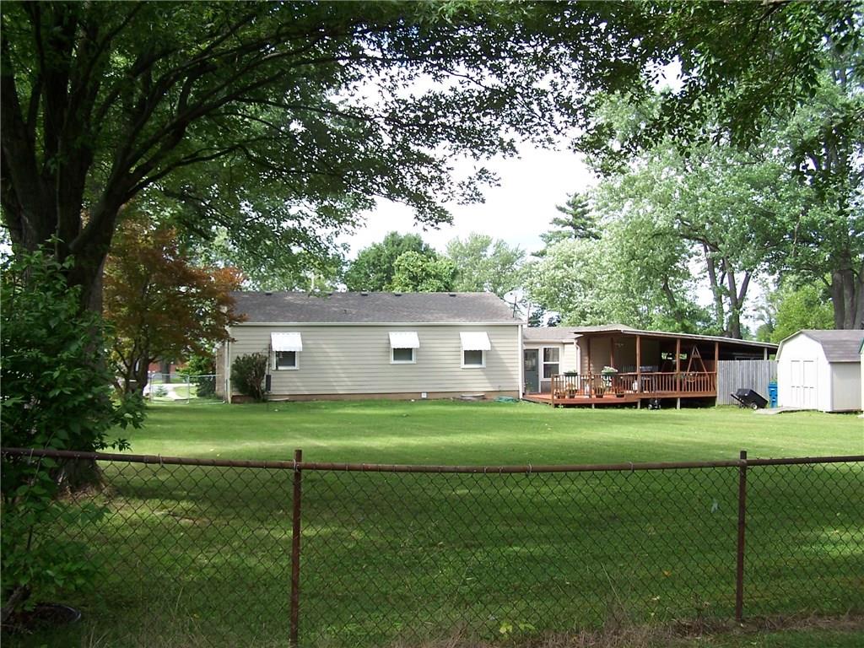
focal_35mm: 38
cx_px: 432
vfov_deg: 37.7
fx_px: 948
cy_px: 324
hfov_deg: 49.0
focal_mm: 6.3
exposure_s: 1/250
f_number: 2.8
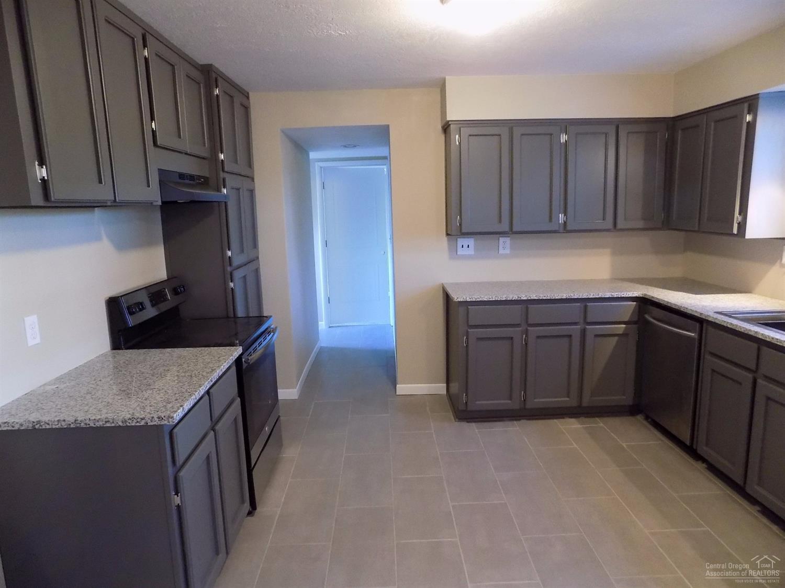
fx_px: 521
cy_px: 294
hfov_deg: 73.9
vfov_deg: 58.9
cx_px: 392
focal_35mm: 23
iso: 400
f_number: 3.1
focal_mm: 4
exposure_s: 1/20
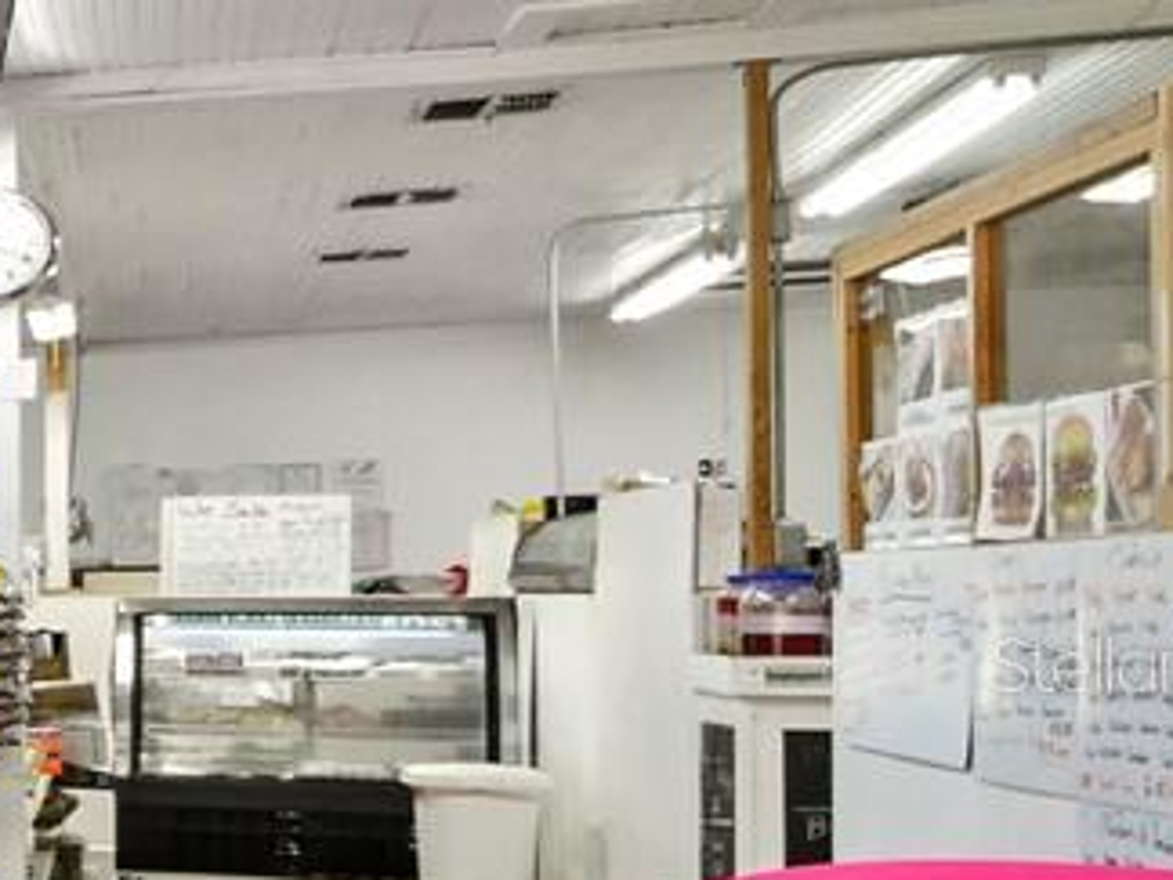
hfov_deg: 15.7
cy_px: 665
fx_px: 2338
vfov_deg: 21.1
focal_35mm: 69
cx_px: -1562
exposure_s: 1/60
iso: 1600
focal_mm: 7
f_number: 4
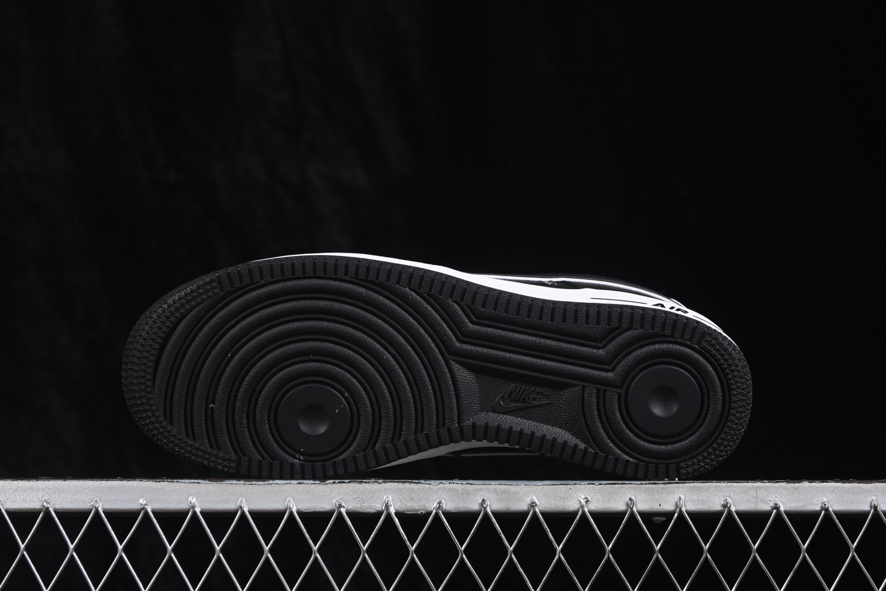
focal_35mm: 75
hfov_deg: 27.0
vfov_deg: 18.2
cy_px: 296
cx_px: 443
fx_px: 1846
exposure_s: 1/60
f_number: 6.3
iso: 160
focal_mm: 50
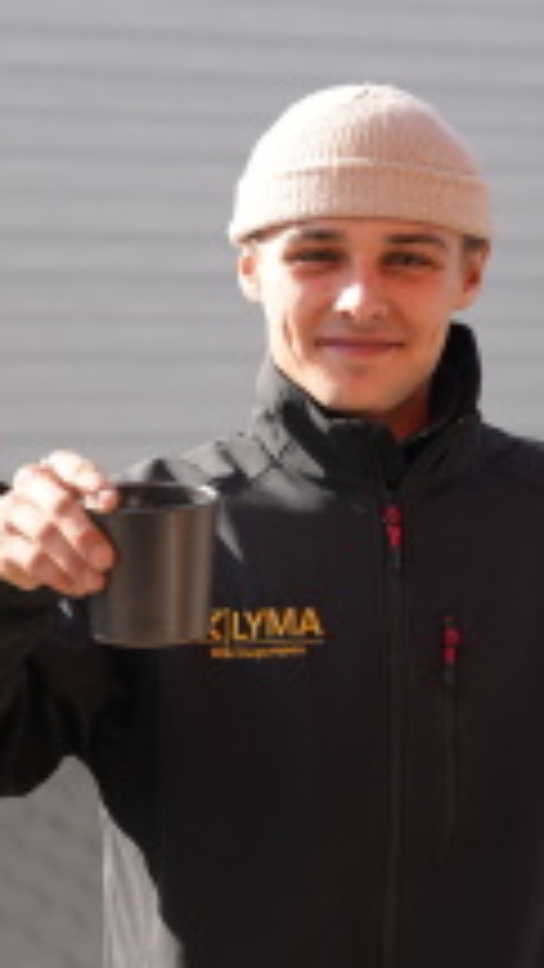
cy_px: 376
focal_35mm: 138
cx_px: 308
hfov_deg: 8.8
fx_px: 3537
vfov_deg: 15.5
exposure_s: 1/200
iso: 80
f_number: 4
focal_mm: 70
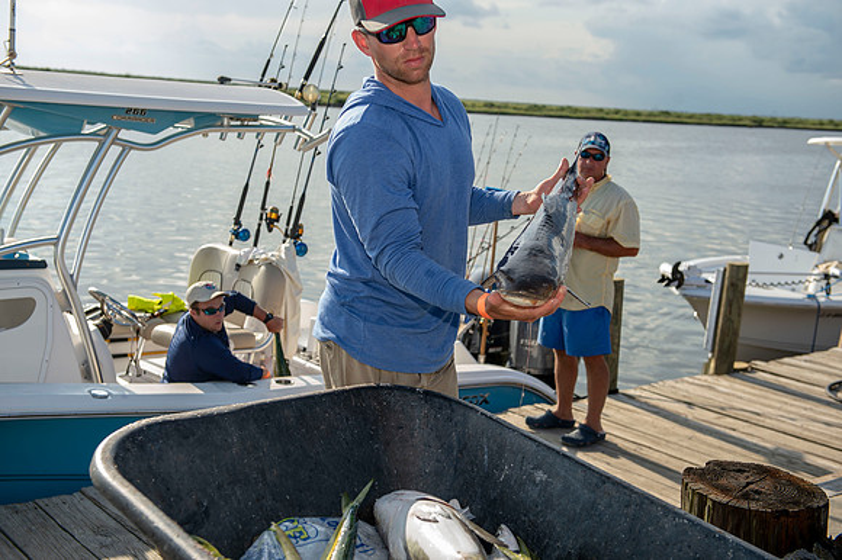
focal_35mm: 48
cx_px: 421
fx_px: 1122
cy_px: 280
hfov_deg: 41.1
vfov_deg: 28.0
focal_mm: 48
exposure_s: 1/250
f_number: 5
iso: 50
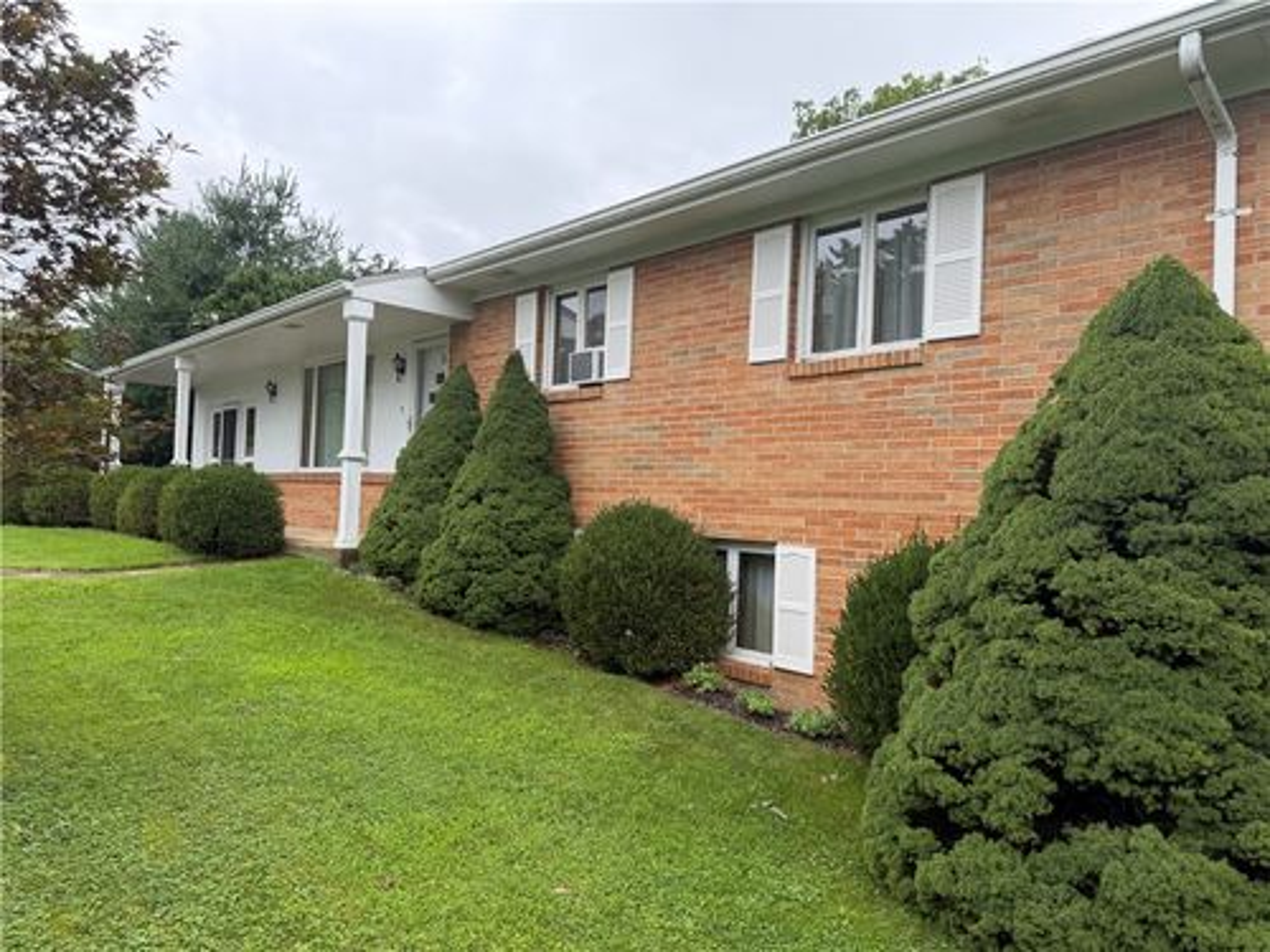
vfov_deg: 56.8
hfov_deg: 71.6
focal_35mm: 24
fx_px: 881
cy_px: 476
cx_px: 635
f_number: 1.78
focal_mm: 6.76
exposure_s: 1/1091
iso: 100
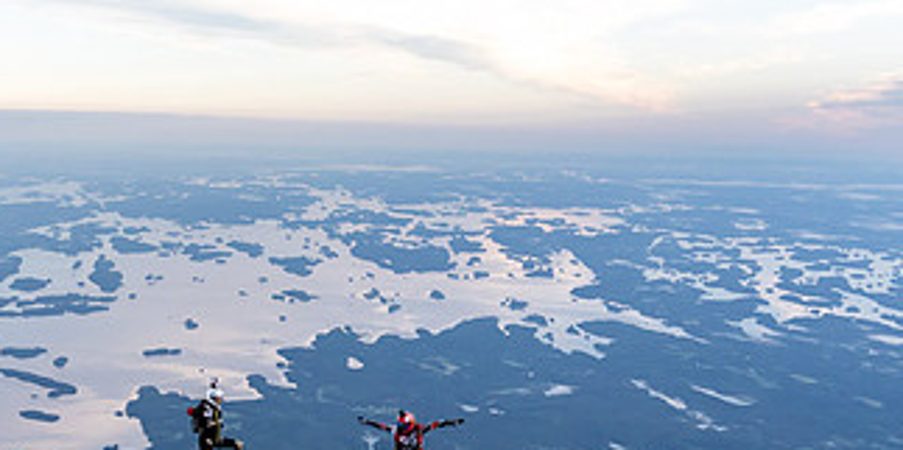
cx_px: 182
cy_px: 473
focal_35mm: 63
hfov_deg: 33.2
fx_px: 1469
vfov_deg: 17.0
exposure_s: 1/2000
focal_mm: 30
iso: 1000
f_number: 3.5
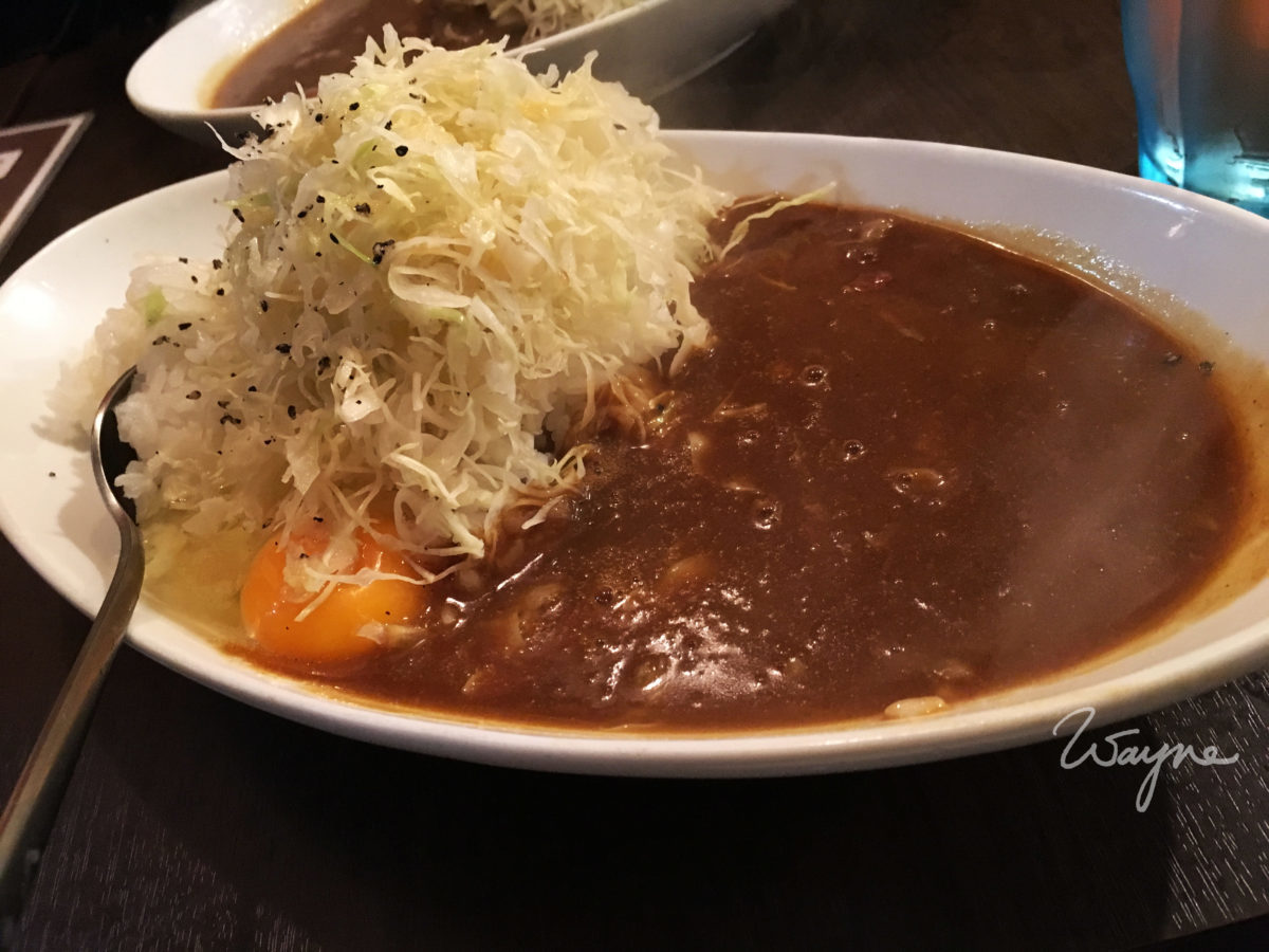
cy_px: 476
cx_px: 634
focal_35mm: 29
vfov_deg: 48.2
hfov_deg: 61.7
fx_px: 1063
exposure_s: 1/15
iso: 320
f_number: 2.2
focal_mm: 4.15
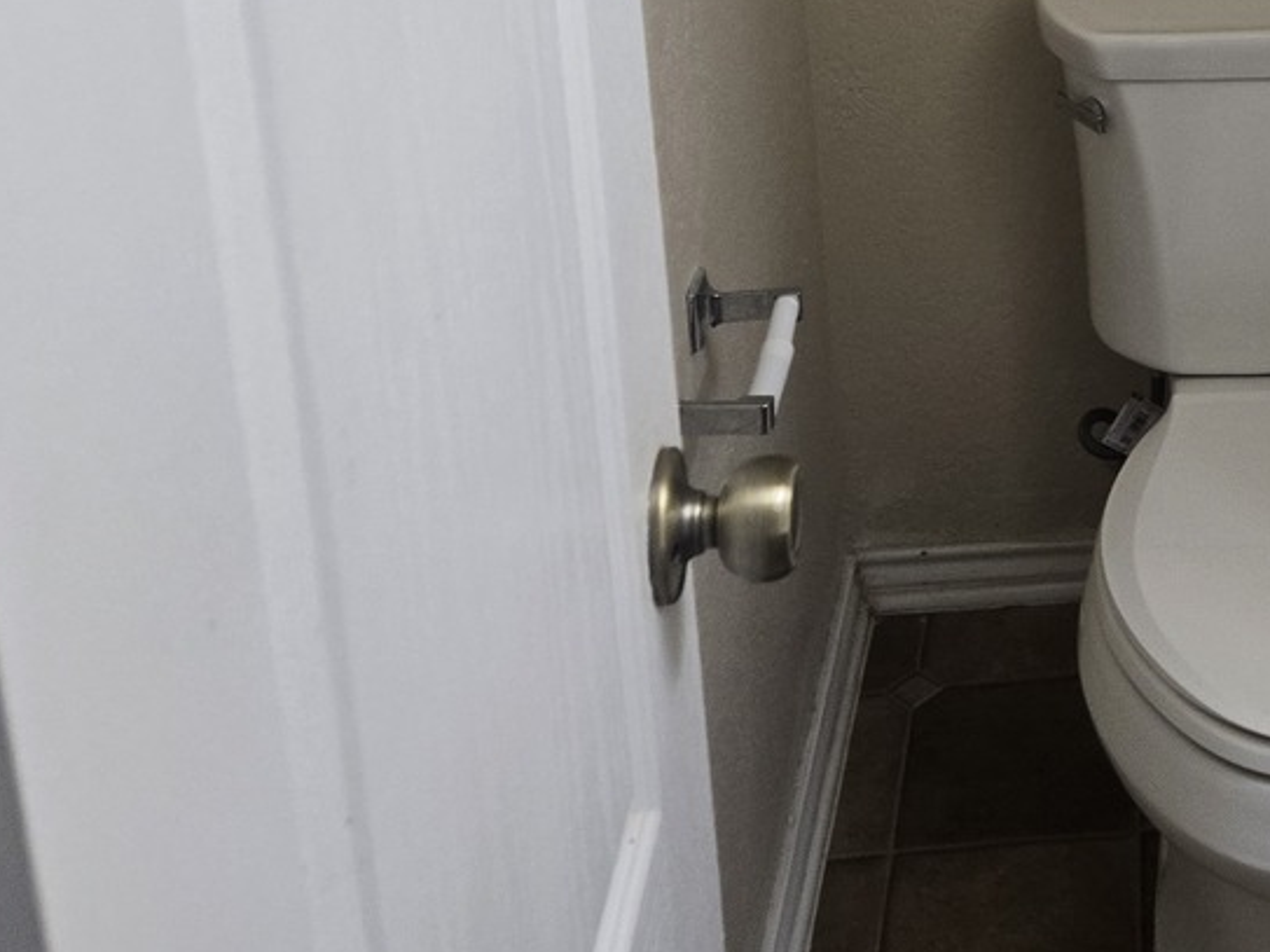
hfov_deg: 29.5
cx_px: 1279
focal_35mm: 61
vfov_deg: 22.0
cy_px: -229
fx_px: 2237
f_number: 1.8
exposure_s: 1/120
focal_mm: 5.4
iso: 250
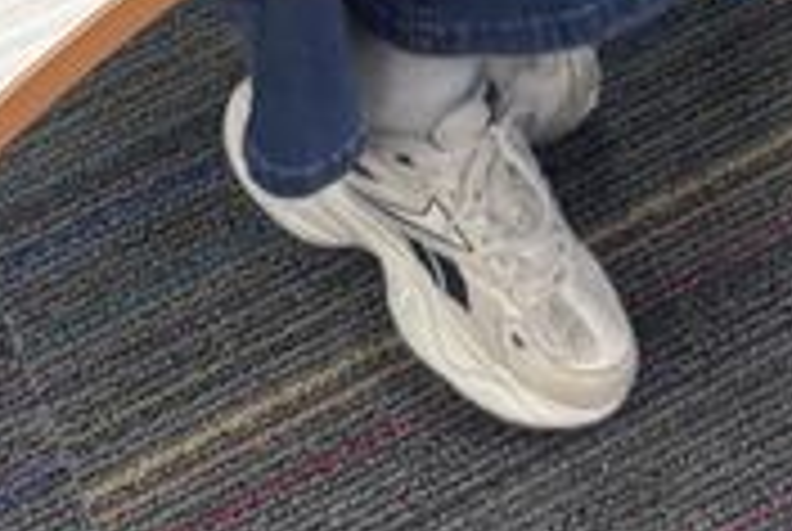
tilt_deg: -48.1
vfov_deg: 8.1
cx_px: 626
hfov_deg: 13.0
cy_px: -716
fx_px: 3460
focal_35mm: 157
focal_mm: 5.96
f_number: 1.6
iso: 100
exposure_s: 1/60
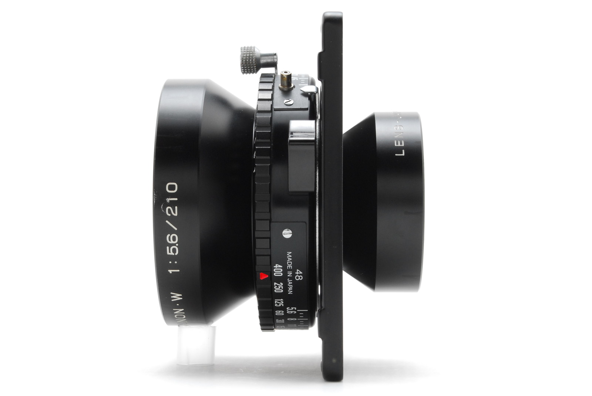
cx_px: 296
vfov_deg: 16.6
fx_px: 1358
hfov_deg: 24.6
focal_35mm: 82
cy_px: 198
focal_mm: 55
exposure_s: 1/160
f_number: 16
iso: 400
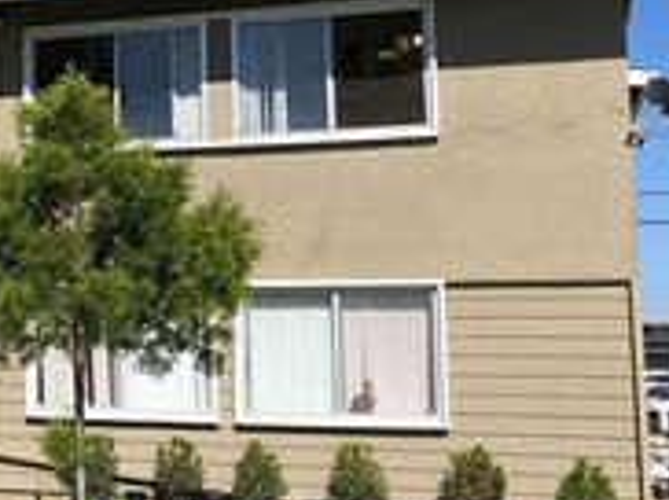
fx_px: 1486
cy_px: 186
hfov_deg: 22.9
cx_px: -173
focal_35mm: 77
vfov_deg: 19.1
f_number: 1.8
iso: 20
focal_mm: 4
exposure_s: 1/2825
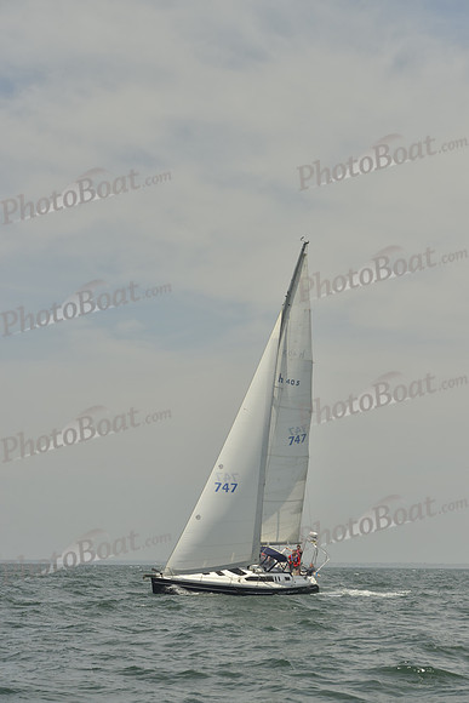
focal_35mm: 75
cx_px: 234
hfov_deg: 18.2
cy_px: 352
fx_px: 1465
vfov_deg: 27.0
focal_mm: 75
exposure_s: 1/1250
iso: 200
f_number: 8
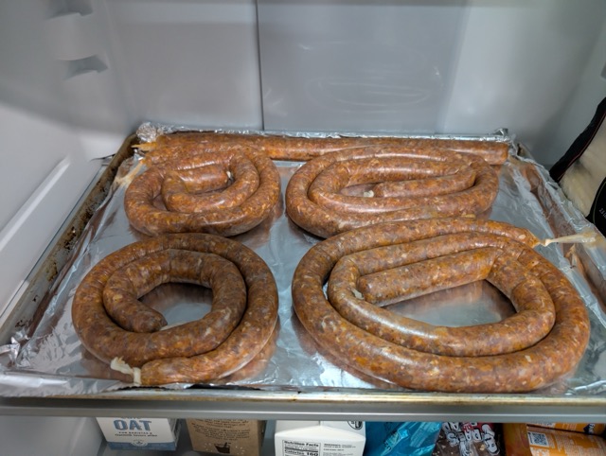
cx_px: 303
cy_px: 228
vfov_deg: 56.9
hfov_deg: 71.5
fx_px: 421
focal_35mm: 24
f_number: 1.68
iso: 754
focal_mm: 6.9
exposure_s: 1/60
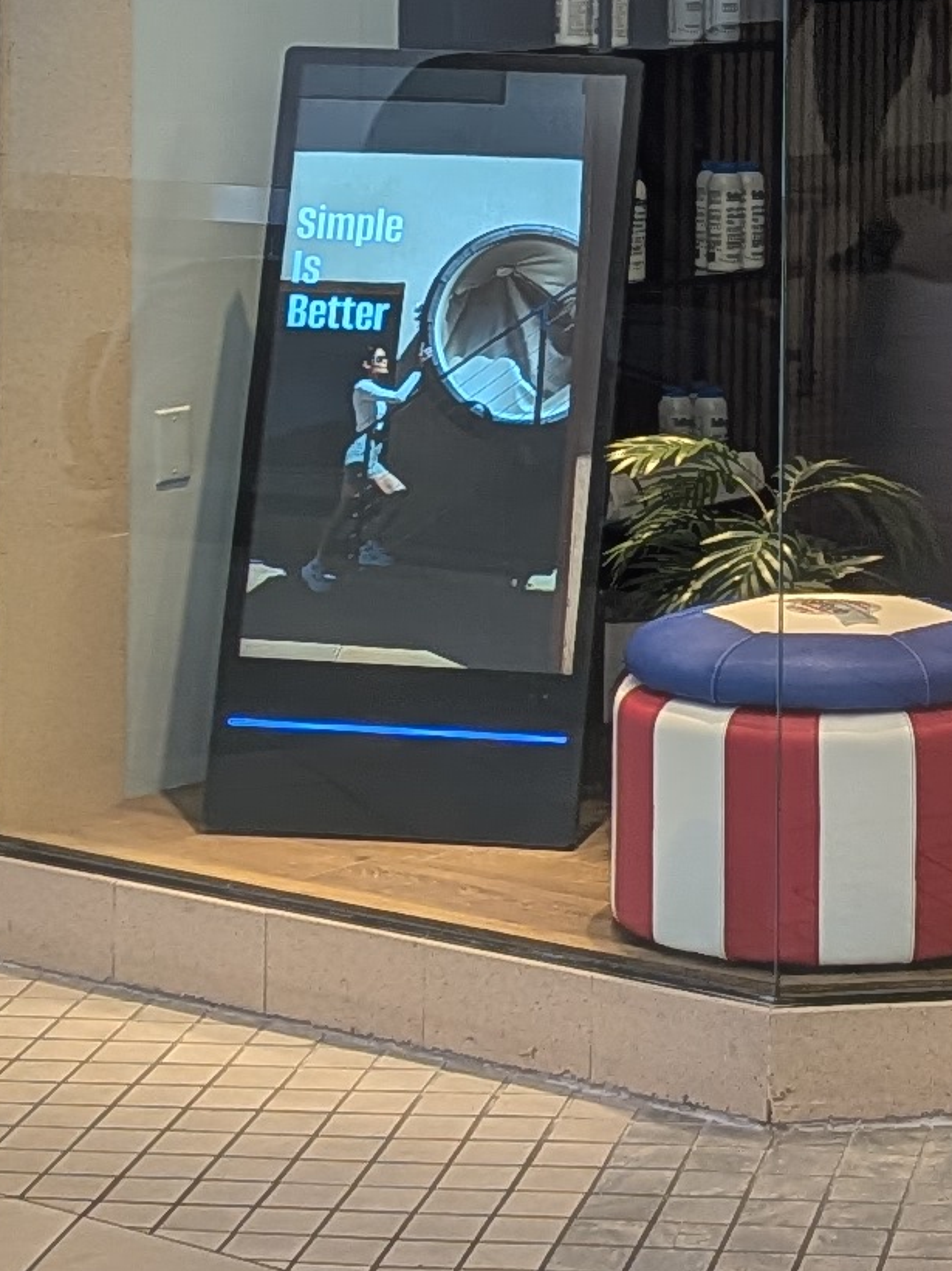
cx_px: 1166
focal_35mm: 117
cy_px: 39
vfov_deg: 16.5
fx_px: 4294
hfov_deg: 12.3
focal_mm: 4.53
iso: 31
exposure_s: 1/772
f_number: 1.7
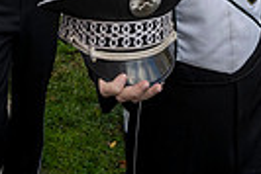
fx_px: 443
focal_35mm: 61
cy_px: -185
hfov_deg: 32.5
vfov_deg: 16.4
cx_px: 181
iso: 320
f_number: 4.5
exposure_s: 1/500
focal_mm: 14
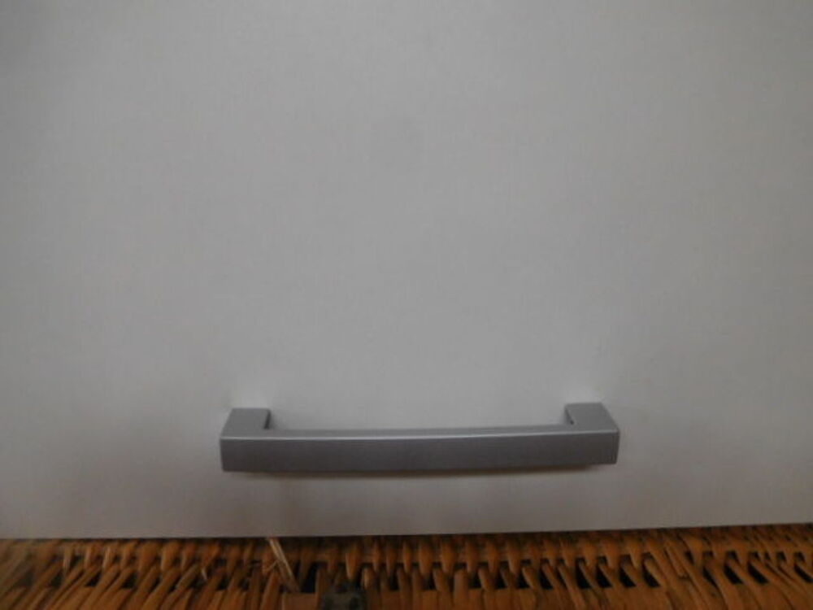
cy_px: 305
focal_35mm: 25
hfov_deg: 69.4
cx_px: 406
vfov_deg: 54.9
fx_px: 587
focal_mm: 4.5
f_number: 3.4
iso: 400
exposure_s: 1/30
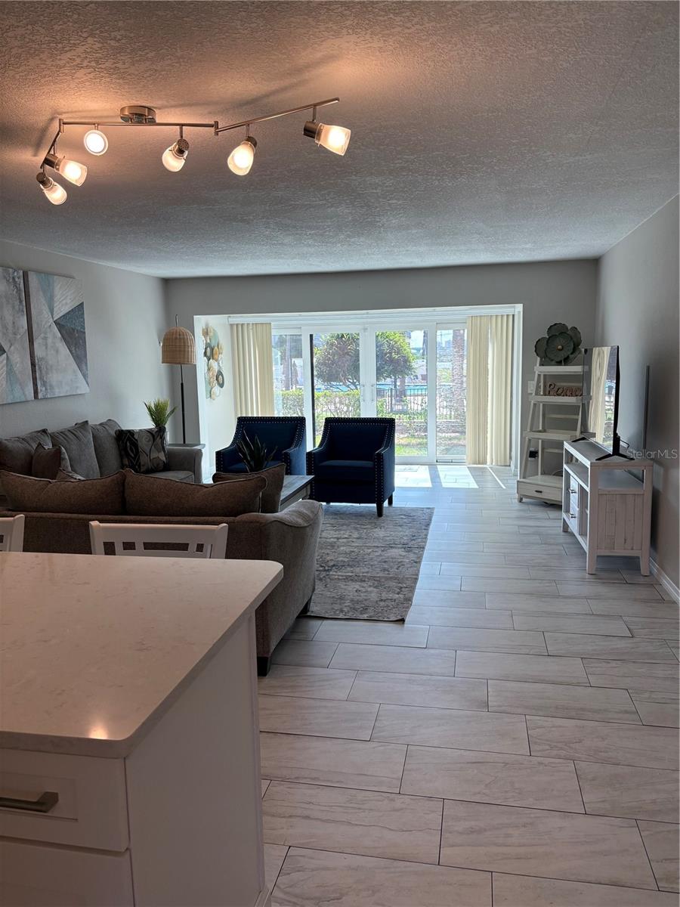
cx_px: 340
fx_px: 681
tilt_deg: -6.5
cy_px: 454
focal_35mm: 26
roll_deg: +1.5
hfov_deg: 53.1
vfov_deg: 67.3
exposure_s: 1/322
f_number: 1.6
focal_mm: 5.96
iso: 64
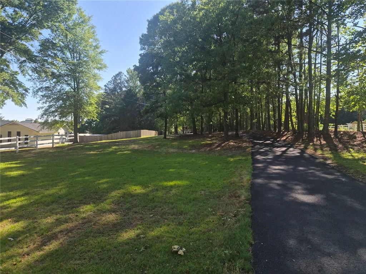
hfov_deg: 73.9
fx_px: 243
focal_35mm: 23
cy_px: 137
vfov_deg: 58.9
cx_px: 183
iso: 80
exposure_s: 1/3216
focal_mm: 5.4
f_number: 1.8
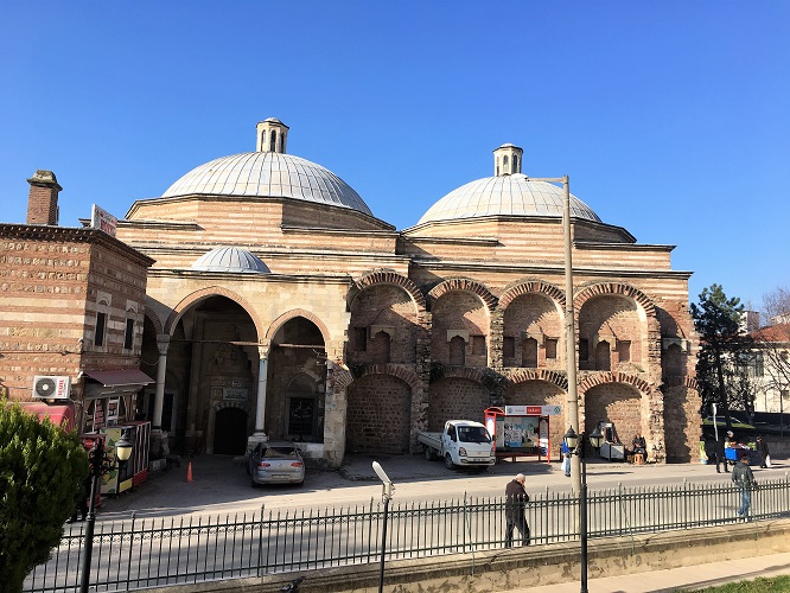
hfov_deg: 61.6
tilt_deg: +9.2
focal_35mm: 29
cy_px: 296
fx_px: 662
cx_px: 395
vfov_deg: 48.3
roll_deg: -2.2
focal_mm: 4.15
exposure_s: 1/1202
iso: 25
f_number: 2.2
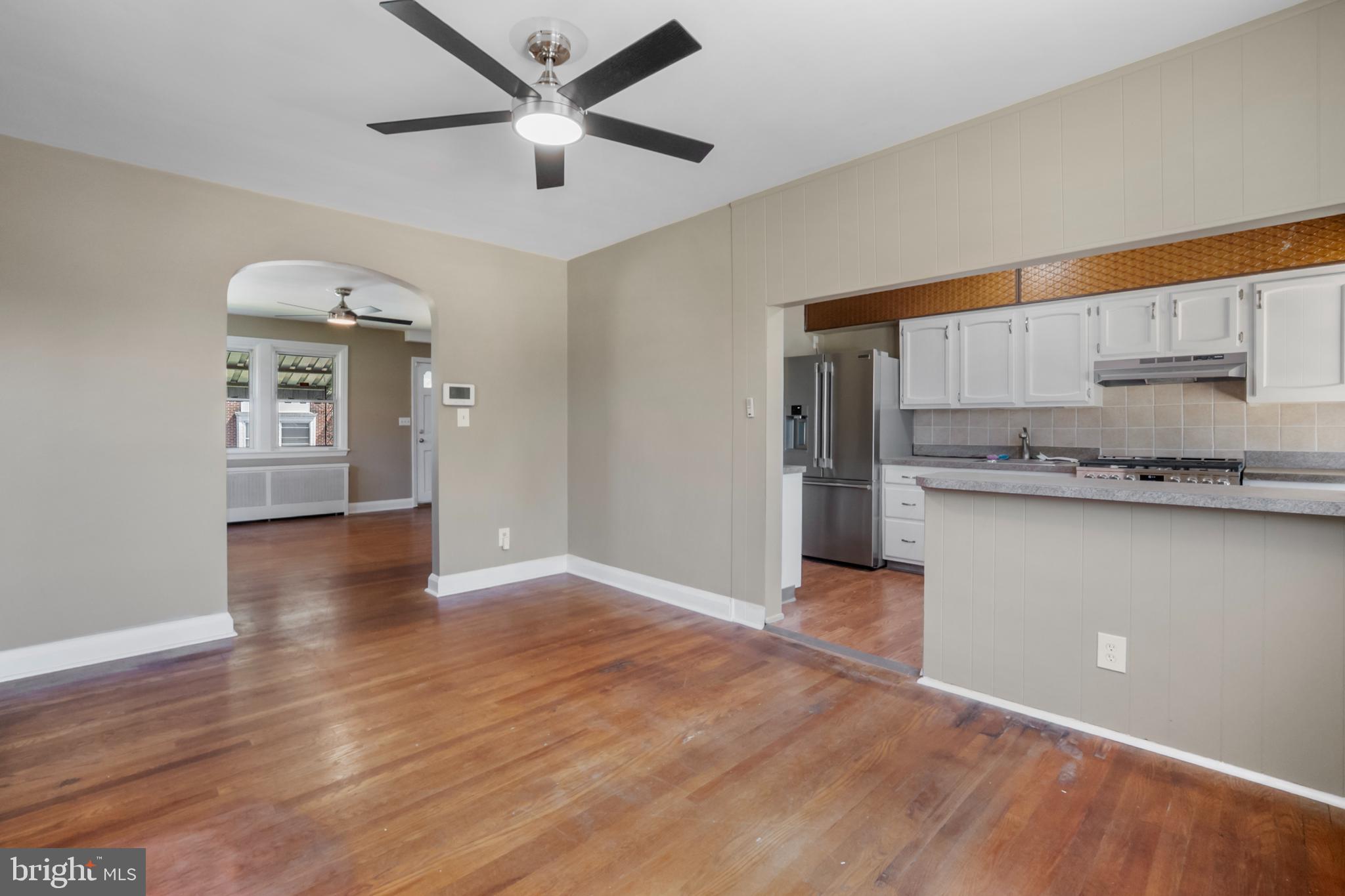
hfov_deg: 100.4
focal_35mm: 15
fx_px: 560
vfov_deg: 77.3
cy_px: 448
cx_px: 672
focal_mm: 10
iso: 2000
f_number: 8
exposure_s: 1/30
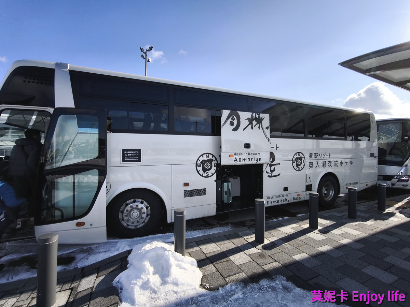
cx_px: 205
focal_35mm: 15
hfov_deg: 98.2
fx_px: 178
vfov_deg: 81.7
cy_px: 154
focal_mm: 1.91
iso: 64
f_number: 2.2
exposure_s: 1/1395
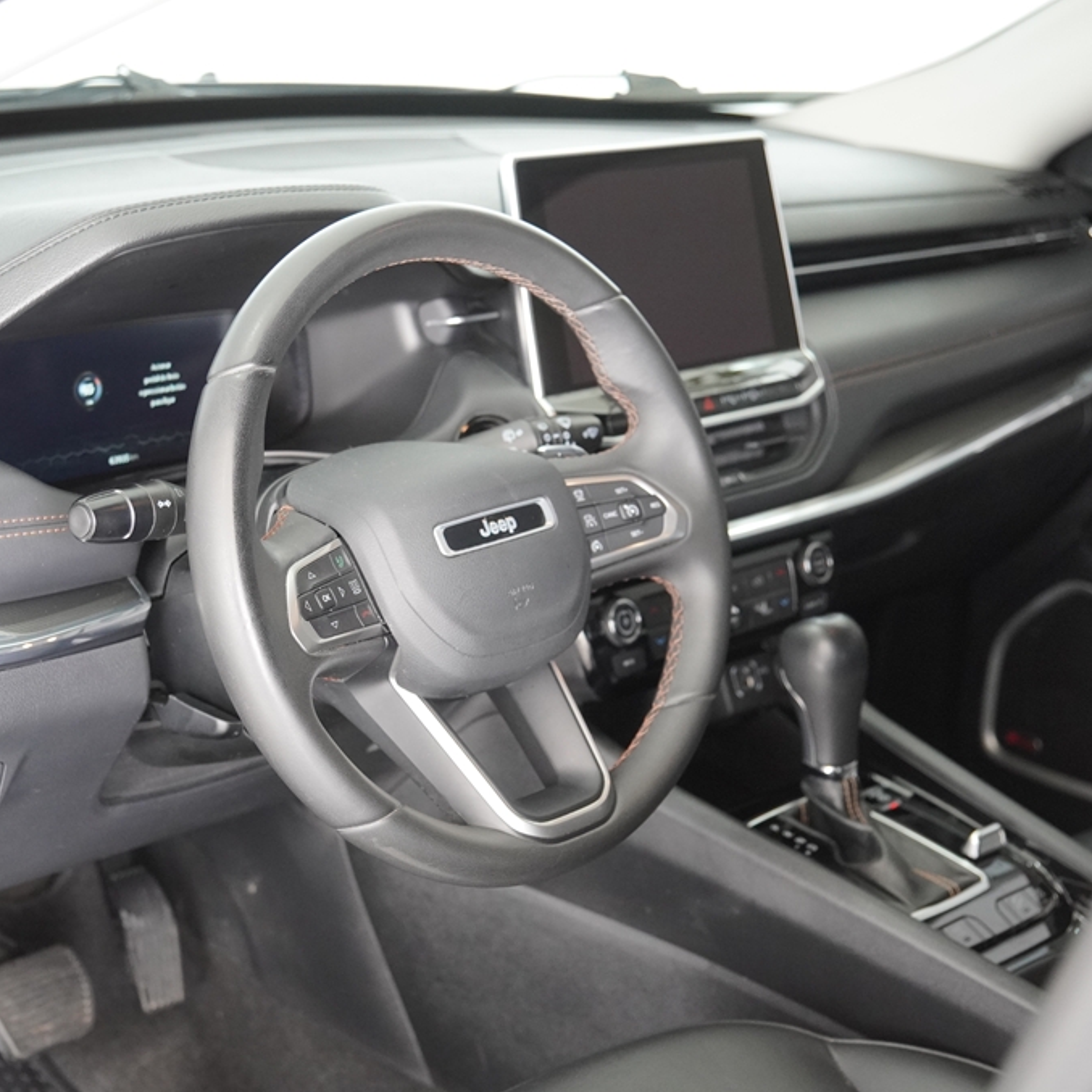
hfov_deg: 27.0
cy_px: 548
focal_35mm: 64
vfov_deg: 27.0
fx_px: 2271
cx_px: 447
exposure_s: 1/160
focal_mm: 33
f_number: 3.2
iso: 1600
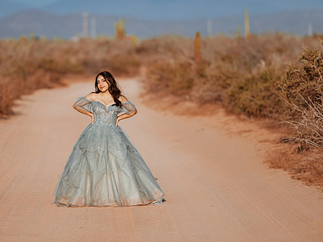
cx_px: 102
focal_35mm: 201
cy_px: 99
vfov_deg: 7.4
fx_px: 1875
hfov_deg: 9.8
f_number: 1.8
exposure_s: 1/8000
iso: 100
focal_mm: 135
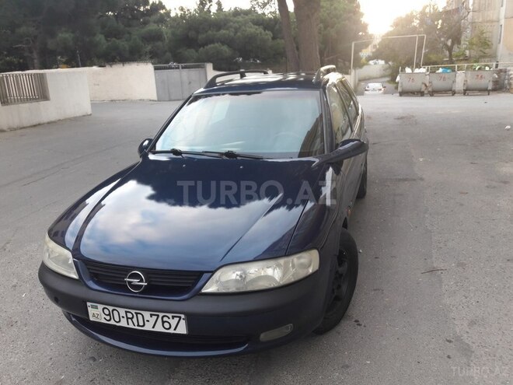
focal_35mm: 28
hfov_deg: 63.4
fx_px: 415
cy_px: 192
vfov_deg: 49.7
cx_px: 256
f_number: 1.9
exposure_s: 1/50
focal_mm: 3.7
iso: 40
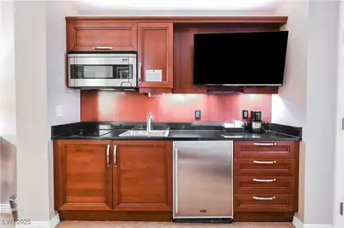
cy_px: 114
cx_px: 172
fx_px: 200
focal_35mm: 21
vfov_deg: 59.4
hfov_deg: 81.3
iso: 6400
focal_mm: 21
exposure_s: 1/25
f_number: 5.6
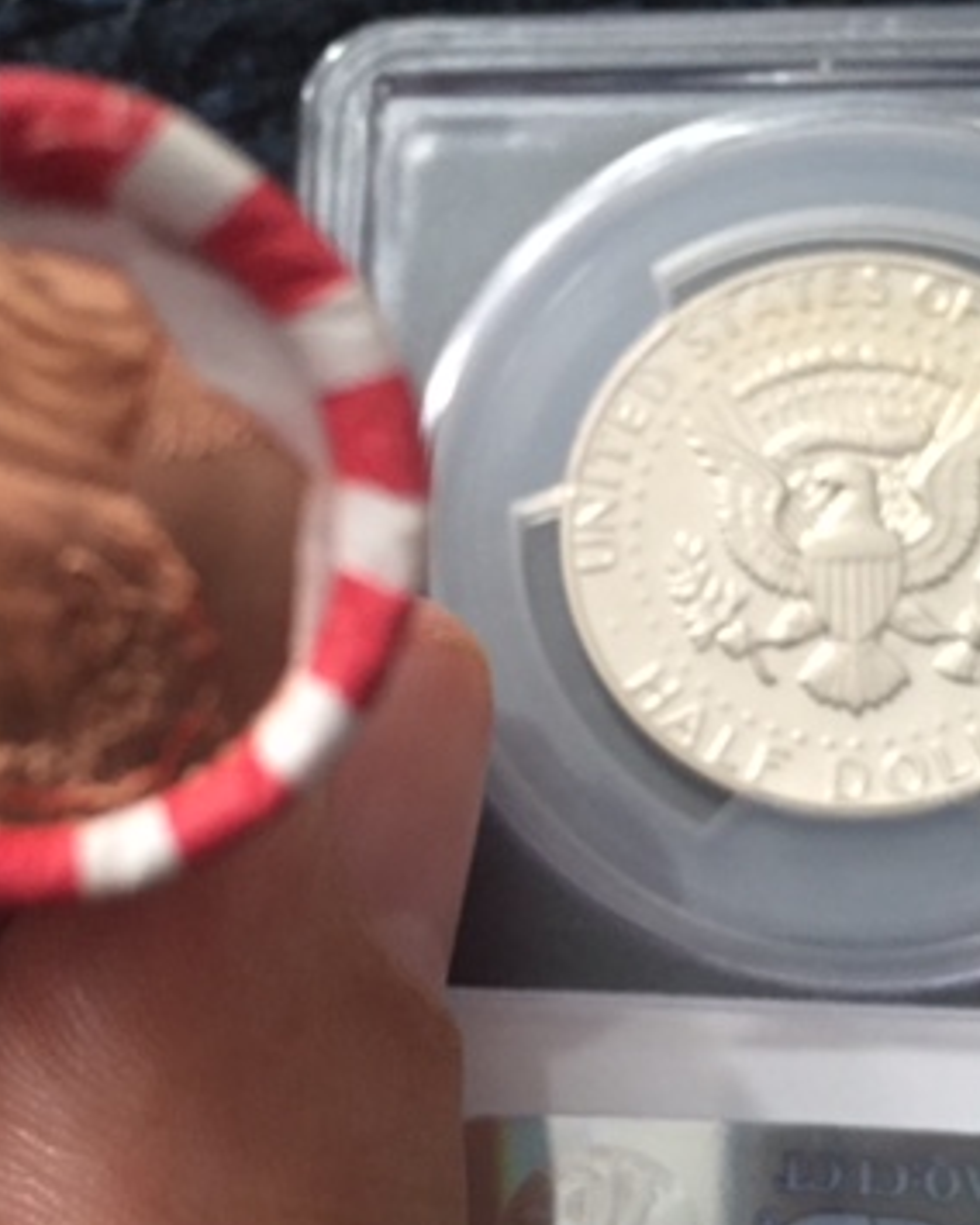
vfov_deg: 36.5
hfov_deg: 29.7
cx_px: 531
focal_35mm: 51
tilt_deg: -77.1
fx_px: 1849
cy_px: 725
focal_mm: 4.15
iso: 160
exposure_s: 1/30
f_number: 2.2
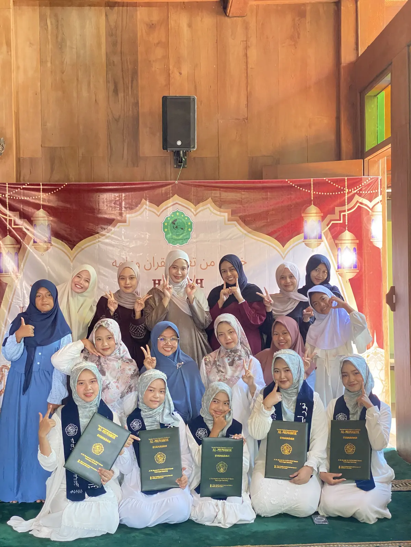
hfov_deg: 28.0
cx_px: 206
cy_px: 274
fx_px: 823
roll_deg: +0.3
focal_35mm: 52
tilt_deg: +0.9
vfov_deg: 36.8
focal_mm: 6
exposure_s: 1/60
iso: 500
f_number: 2
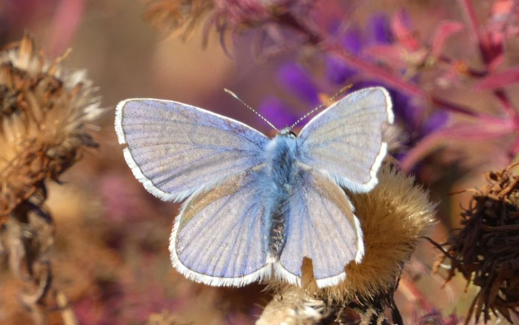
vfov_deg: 2.1
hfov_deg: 3.4
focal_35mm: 621
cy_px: 170
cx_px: 260
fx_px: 8787
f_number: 5.6
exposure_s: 1/100
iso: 125
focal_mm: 104.7
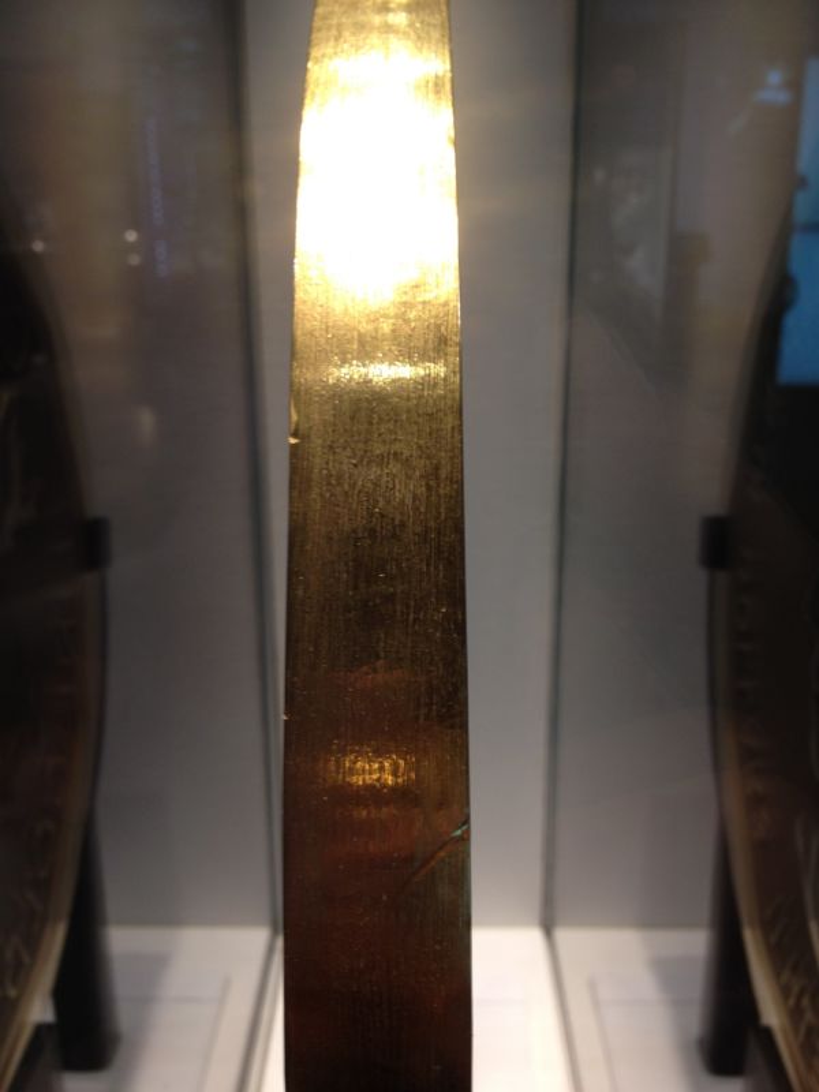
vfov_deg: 52.6
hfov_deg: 40.7
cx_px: 410
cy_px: 546
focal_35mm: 35
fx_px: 1104
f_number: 2.4
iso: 64
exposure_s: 1/20
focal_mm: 4.28
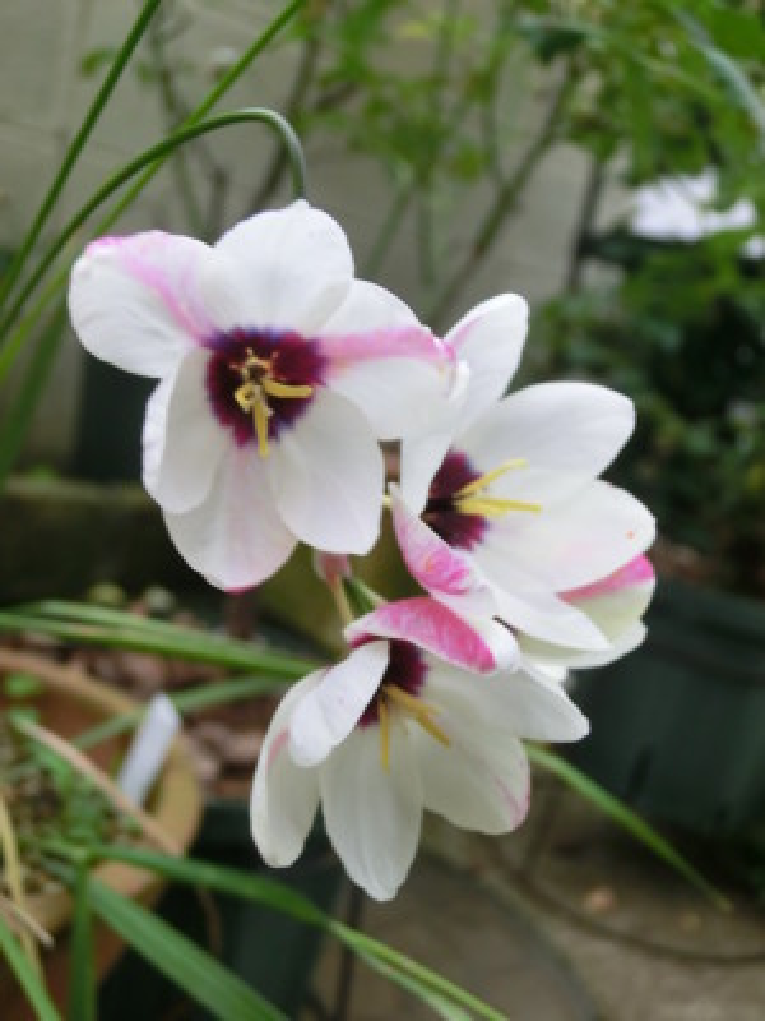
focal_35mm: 42
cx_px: 382
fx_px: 1238
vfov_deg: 44.8
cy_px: 510
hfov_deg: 34.3
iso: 100
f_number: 4
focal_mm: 7.38
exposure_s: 1/250
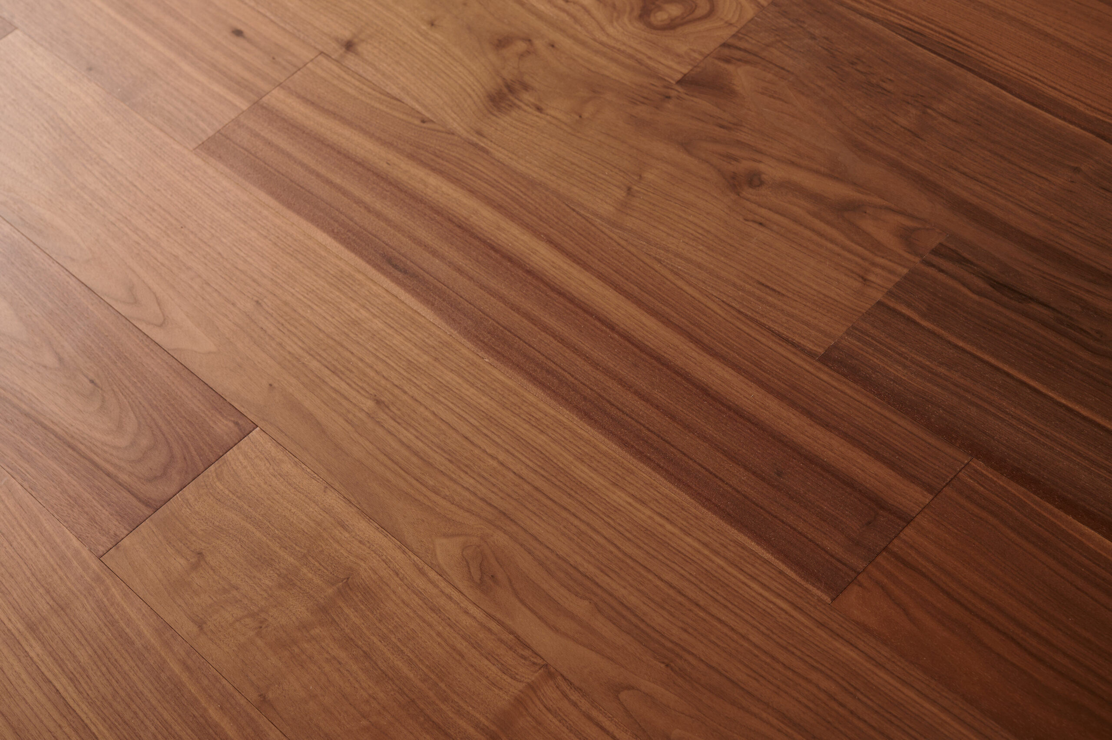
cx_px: 556
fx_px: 1852
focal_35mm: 60
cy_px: 370
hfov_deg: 33.4
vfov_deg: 22.6
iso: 200
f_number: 8
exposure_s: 1/125
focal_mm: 60
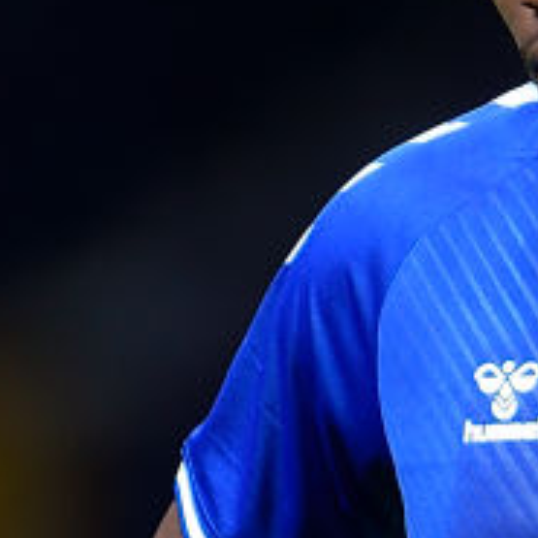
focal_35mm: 2818
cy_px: 464
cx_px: 683
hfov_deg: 0.6
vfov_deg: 0.6
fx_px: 49551
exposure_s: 1/2000
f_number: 2.8
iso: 125
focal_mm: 400
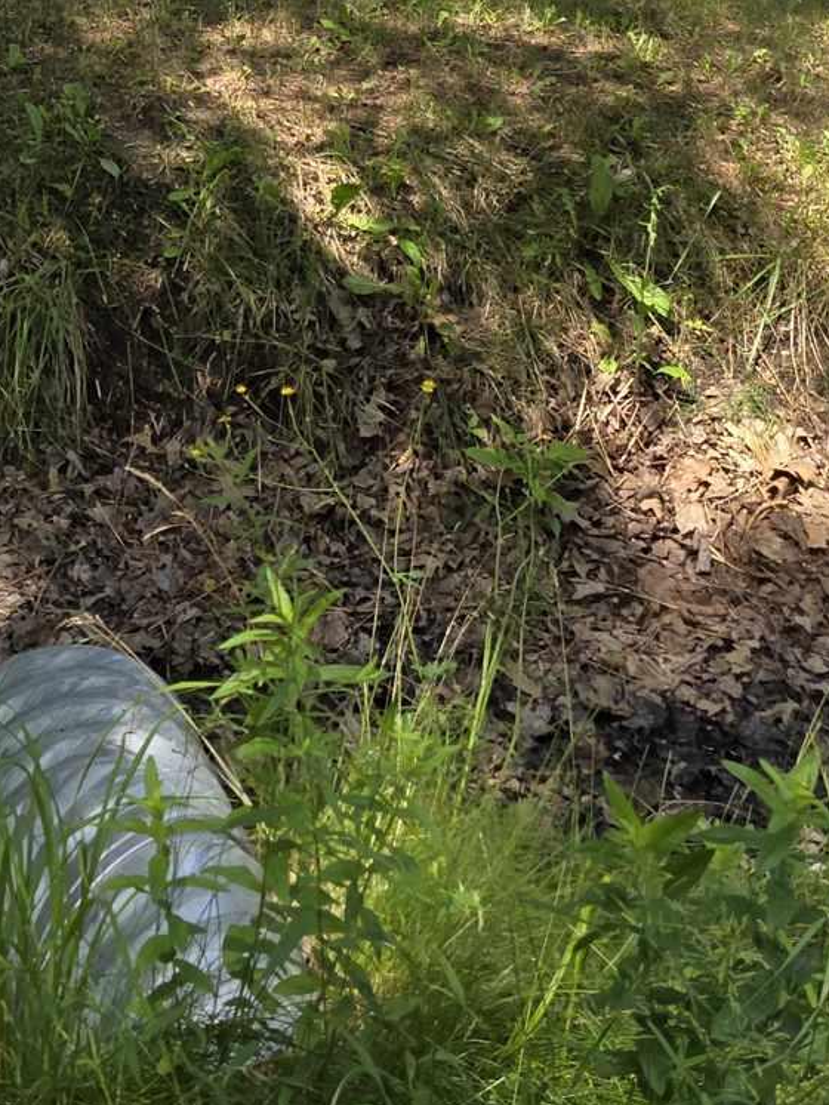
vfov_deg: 23.7
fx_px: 2266
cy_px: -381
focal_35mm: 71
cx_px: -172
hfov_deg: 19.5
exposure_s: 1/226
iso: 12
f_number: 1.7
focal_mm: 6.3
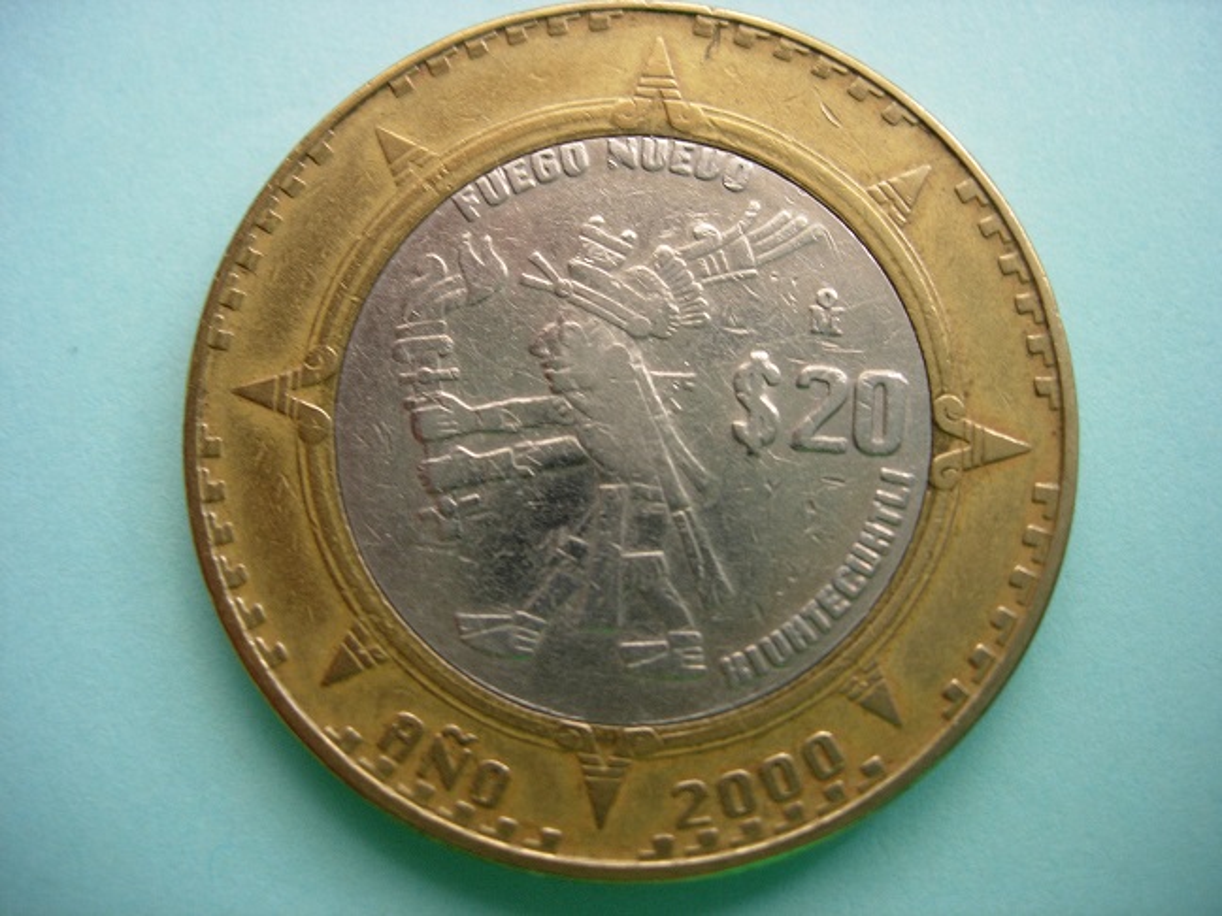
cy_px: 458
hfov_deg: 49.0
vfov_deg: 37.7
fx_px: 1341
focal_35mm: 38
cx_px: 611
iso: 79
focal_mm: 7.8
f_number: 2.8
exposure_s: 1/32
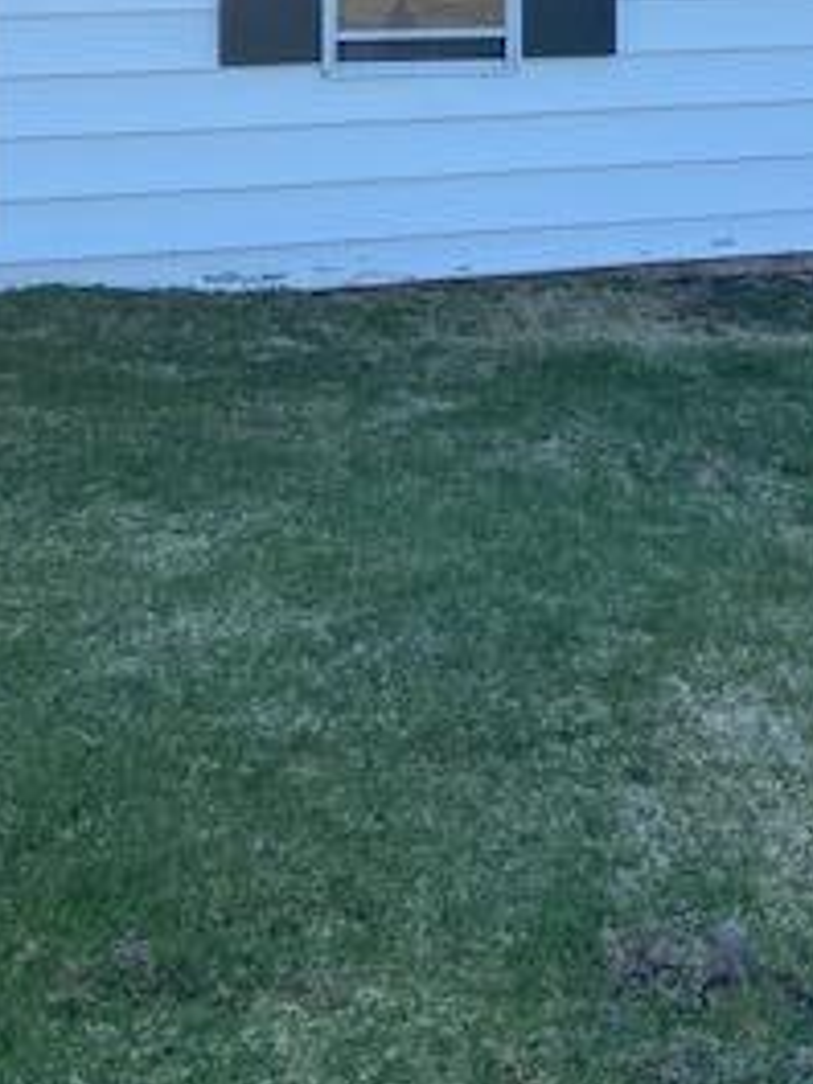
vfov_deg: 28.2
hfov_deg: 22.9
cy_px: -86
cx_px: 673
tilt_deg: -1.5
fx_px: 1973
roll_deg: -0.5
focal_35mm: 63
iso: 32
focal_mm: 4.25
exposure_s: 1/965
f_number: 1.8
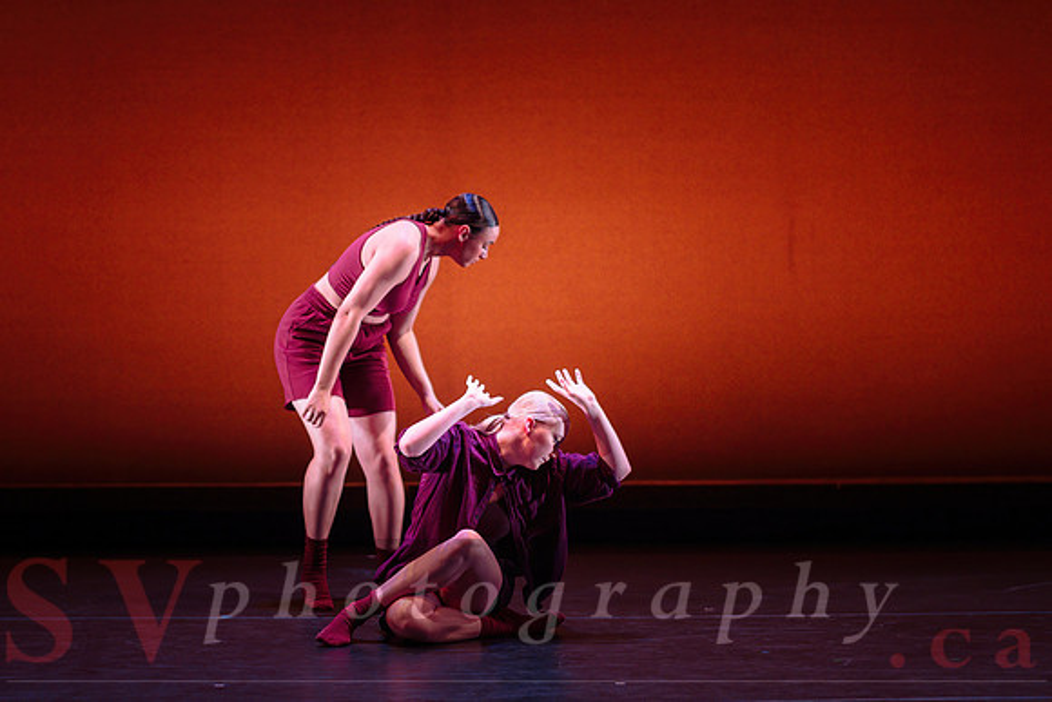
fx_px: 3773
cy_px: 288
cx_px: 416
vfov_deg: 10.6
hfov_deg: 15.9
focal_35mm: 129
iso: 1250
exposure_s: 1/400
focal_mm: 105
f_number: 1.4
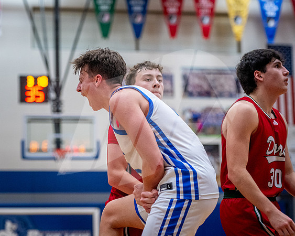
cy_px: 95
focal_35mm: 131
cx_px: 85
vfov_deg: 11.8
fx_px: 1141
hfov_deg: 14.7
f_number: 2.8
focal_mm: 92
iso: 5000
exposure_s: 1/800
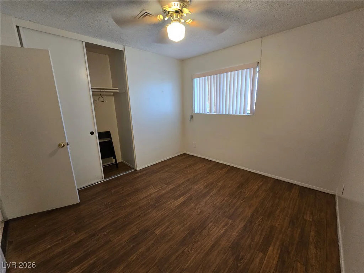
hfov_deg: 106.2
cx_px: 182
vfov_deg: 89.9
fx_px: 137
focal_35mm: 13
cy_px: 136
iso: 320
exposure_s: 1/60
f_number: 2.2
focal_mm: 2.2
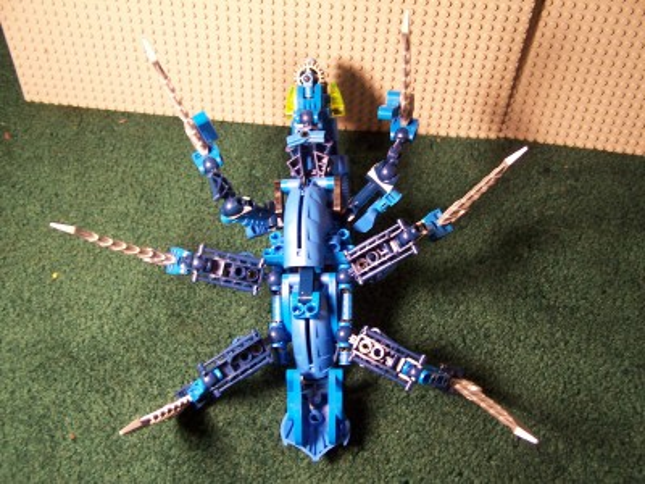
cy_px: 242
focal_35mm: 38
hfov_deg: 49.0
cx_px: 322
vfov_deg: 37.7
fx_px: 708
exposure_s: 1/15
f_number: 2.8
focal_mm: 6.3
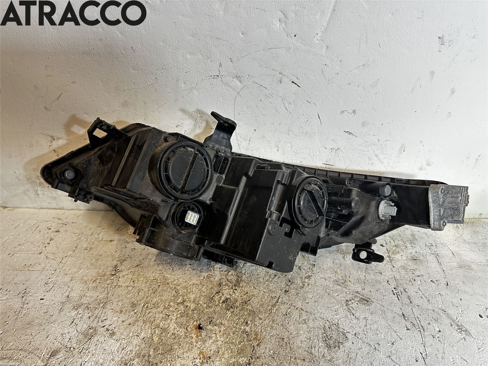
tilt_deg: -32.4
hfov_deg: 71.6
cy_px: 183
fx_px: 338
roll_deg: +1.5
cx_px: 244
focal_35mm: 24
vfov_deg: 56.8
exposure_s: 1/50
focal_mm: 6.86
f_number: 1.78
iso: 160
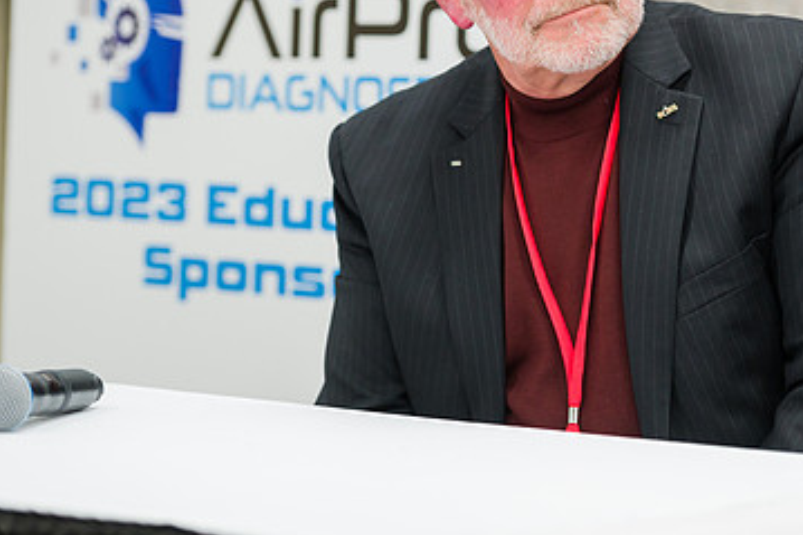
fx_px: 4035
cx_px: 570
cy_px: 179
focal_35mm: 181
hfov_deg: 11.3
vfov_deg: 7.6
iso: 1600
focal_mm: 112
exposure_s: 1/250
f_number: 3.2
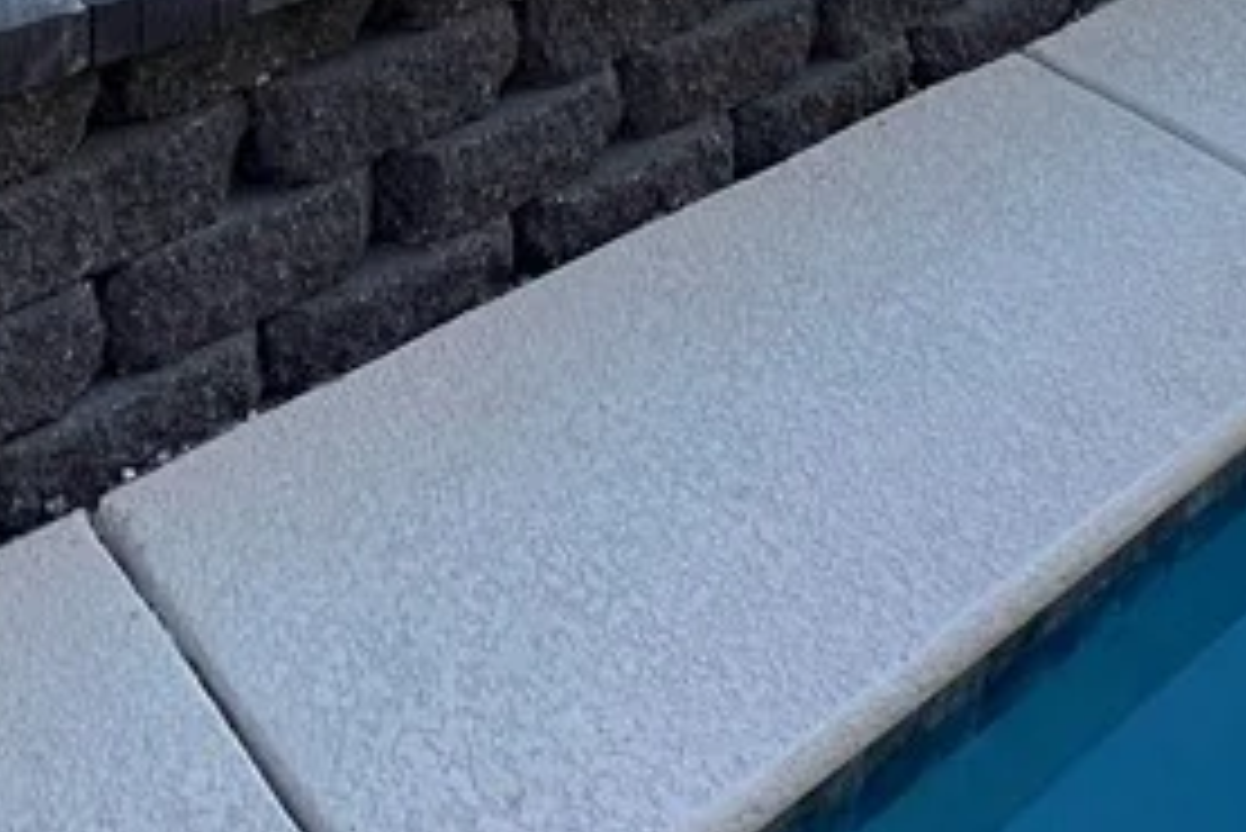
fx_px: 1731
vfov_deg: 21.1
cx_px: 454
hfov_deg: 39.3
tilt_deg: -15.1
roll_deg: -3.2
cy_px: -535
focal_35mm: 50
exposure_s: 1/229
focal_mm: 1.57
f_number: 1.8
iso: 32
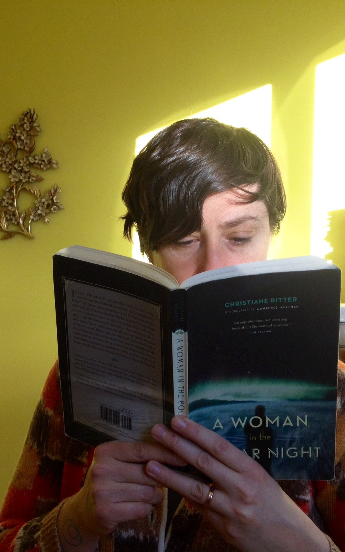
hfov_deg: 25.7
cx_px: 106
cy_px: 278
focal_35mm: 50
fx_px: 752
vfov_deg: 40.3
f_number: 2.4
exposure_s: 1/120
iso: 80
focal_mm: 4.28
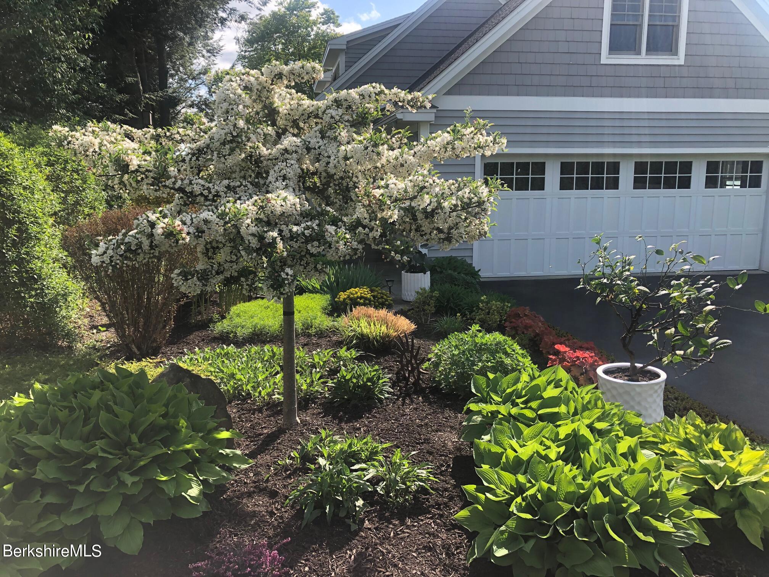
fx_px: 622
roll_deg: -0.5
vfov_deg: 49.7
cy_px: 288
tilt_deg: -9.1
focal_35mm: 28
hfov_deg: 63.4
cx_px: 384
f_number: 1.8
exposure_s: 1/1033
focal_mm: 3.99
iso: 20
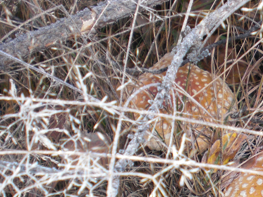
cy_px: 190
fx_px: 684
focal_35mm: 90
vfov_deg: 16.1
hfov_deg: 20.5
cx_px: 304
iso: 100
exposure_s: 1/60
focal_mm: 6.3
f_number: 3.1
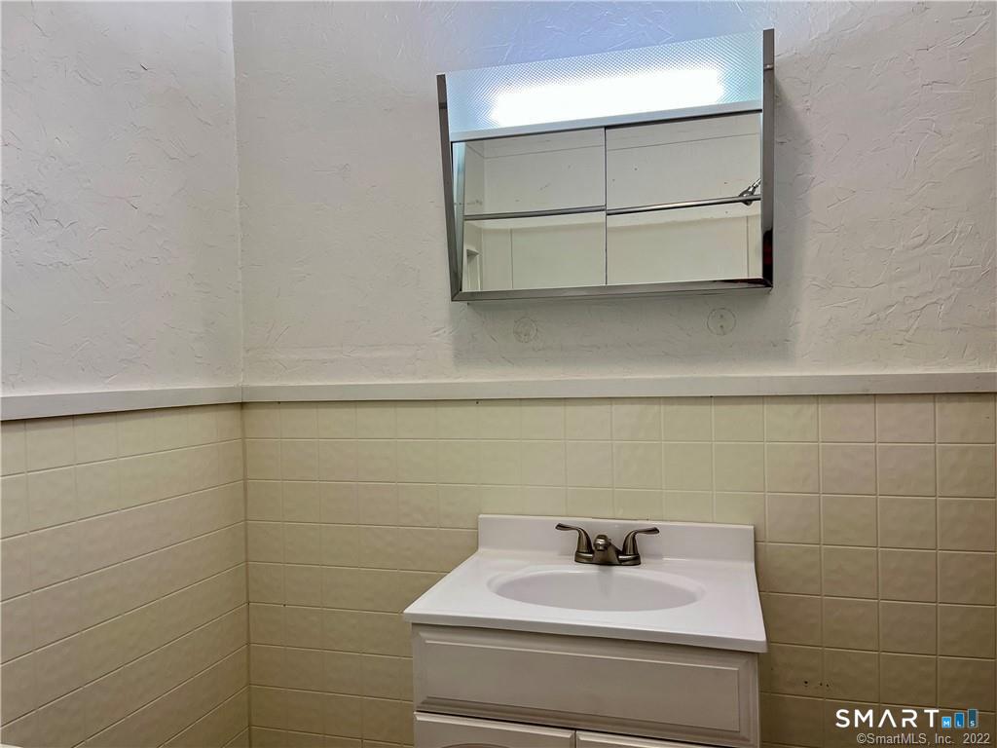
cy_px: 374
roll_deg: +1.6
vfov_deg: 53.1
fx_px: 749
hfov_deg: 67.3
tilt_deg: -1.3
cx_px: 498
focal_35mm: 26
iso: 80
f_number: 1.6
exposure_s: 1/120
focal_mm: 5.1
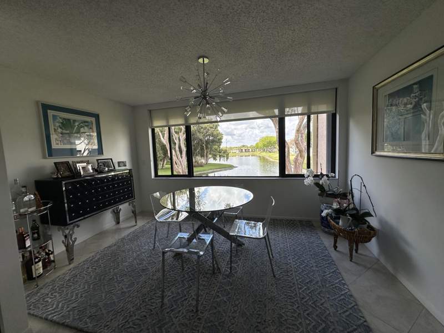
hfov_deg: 102.1
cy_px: 166
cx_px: 222
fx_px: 180
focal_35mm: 14
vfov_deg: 85.7
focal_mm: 2.22
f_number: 2.2
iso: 40
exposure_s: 1/239
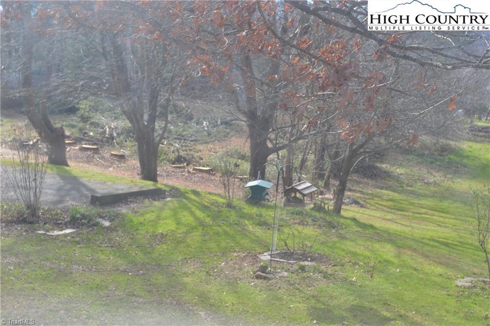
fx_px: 714
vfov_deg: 25.7
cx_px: 245
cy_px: 163
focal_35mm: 52
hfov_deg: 37.9
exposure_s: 1/125
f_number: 5.6
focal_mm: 35
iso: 125
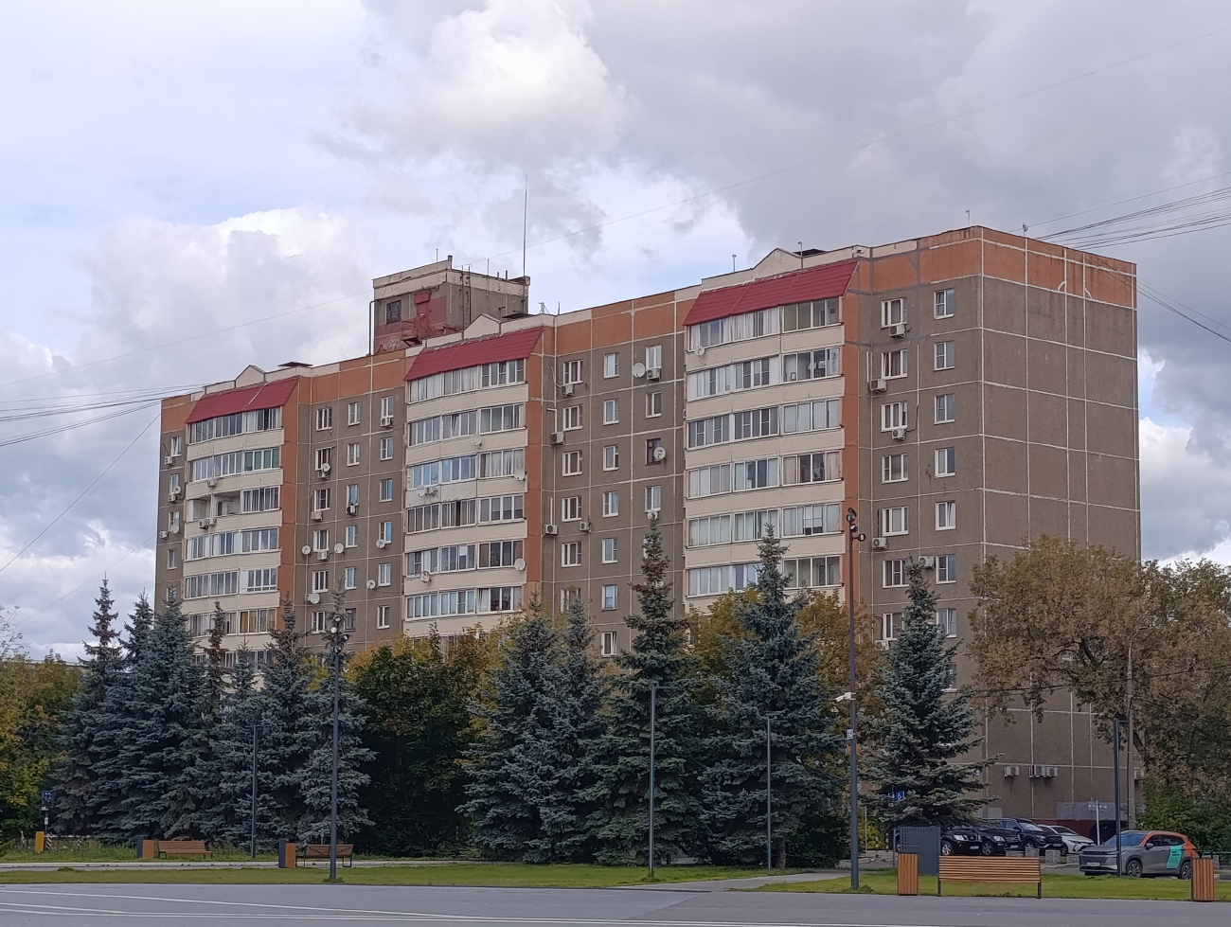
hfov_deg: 27.4
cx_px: 616
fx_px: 2529
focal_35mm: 71
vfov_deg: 20.8
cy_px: 464
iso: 50
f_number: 1.7
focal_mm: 6.11
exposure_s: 1/623
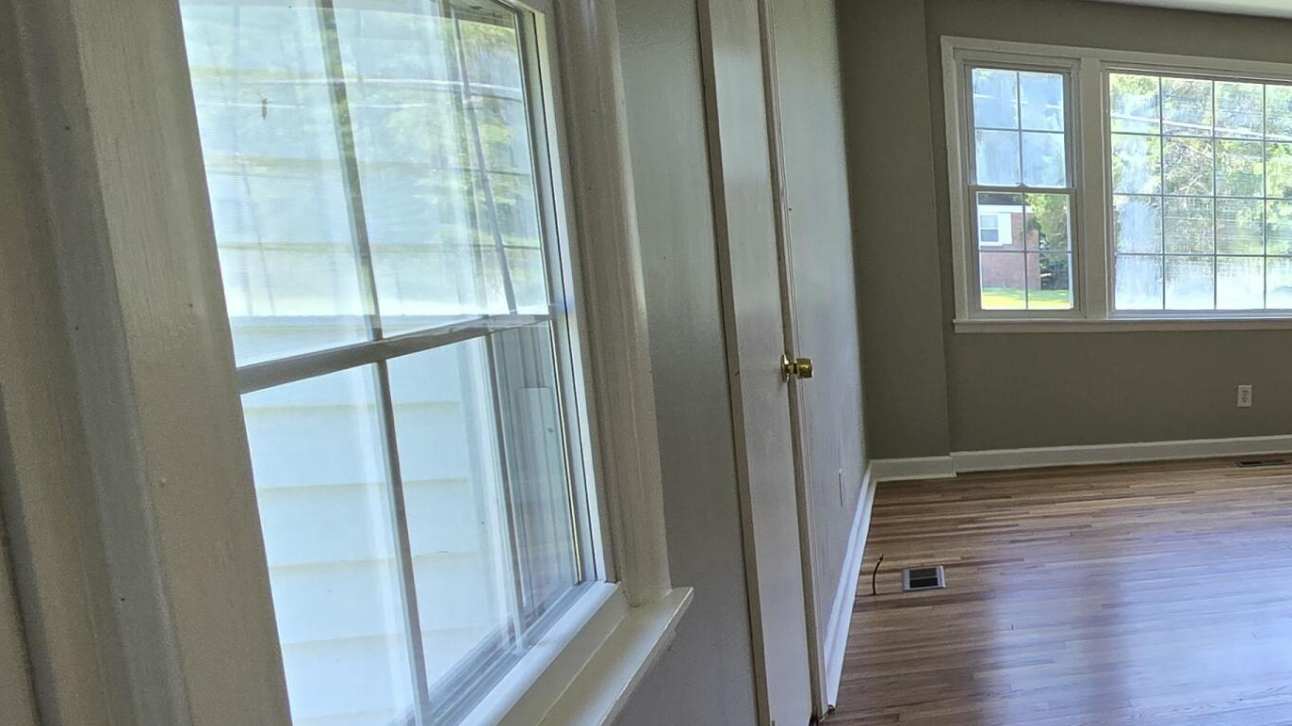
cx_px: 1400
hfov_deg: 47.0
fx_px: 1062
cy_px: 457
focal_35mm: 31
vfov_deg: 37.5
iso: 64
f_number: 2.2
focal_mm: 2.2
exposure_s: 1/120
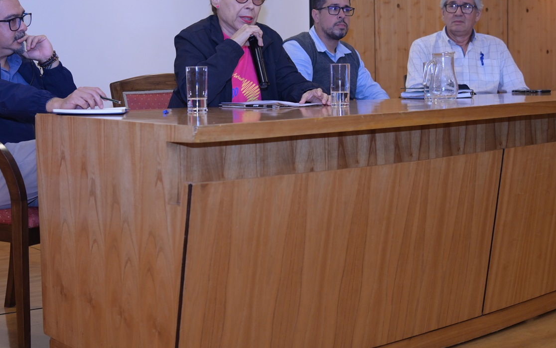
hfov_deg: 32.3
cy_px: 111
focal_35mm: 63
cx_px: 214
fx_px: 955
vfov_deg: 20.6
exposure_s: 1/125
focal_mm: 46
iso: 1250
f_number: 4.5
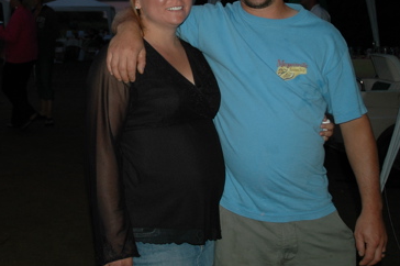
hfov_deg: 33.8
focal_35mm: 58
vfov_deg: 22.9
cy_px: 45
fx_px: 644
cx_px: 100
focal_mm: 22
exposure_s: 1/60
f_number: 3.8
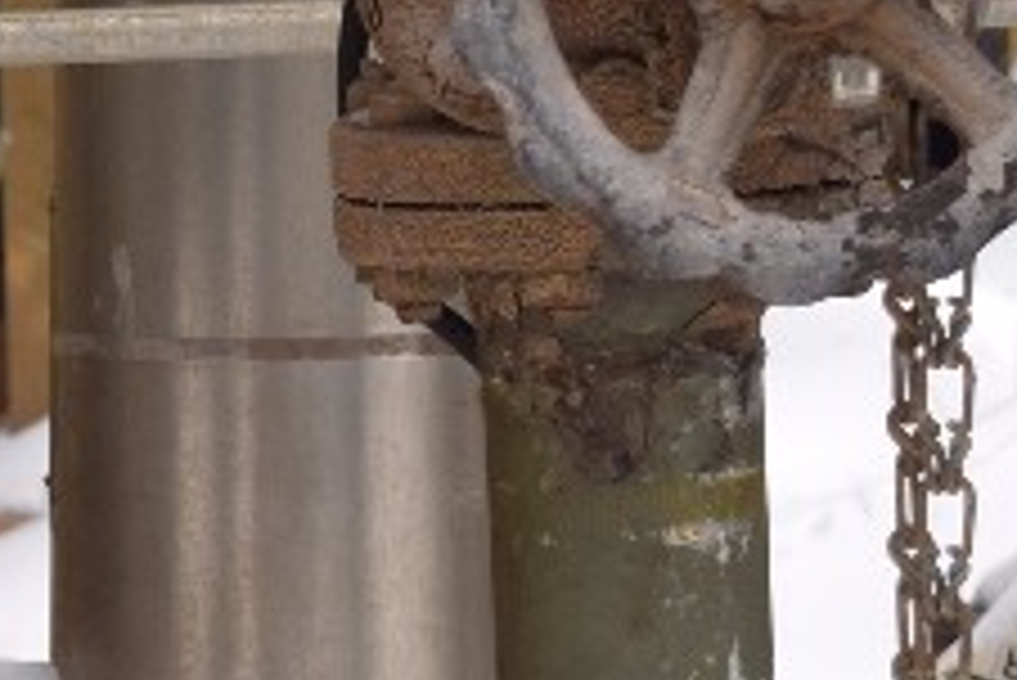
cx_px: -612
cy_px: 736
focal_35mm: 212
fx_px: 5993
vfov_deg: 6.5
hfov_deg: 9.4
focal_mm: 40
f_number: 5.6
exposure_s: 1/125
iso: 400
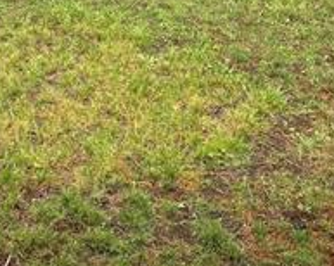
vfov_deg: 13.5
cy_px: -231
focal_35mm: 101
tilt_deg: -4.2
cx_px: 64
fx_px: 997
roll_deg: -1.8
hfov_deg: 18.8
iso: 50
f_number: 1.6
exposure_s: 1/688
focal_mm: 5.96
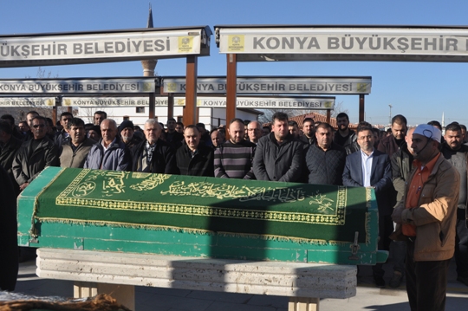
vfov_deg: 41.0
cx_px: 270
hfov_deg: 58.5
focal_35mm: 32
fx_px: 416
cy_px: 149
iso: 200
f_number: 9
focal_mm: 18
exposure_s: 1/320
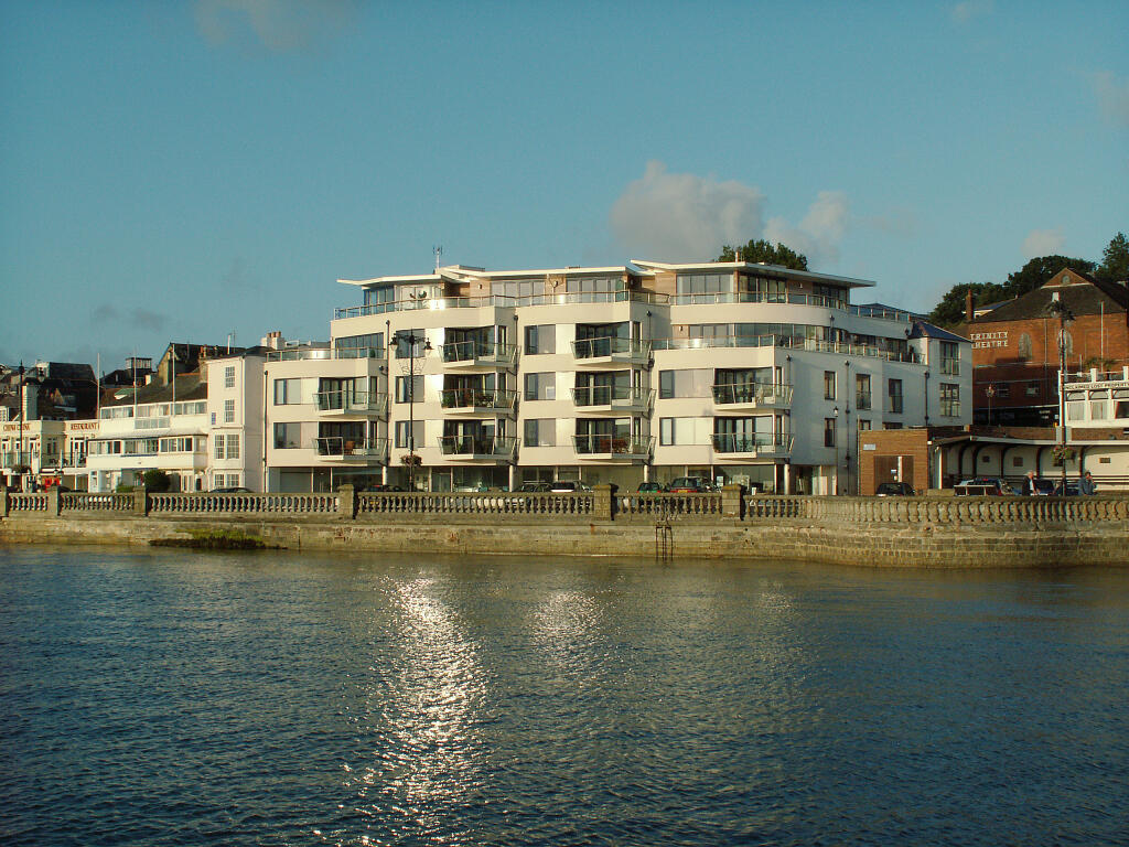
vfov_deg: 30.9
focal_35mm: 47
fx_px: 1533
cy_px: 424
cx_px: 564
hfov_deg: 40.4
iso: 50
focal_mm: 7.81
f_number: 8
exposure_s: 1/160
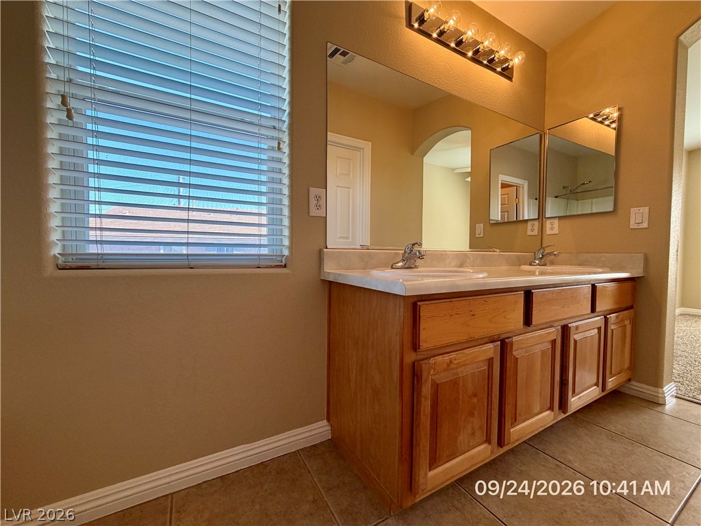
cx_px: 350
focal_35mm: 14
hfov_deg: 102.1
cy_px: 263
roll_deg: -0.2
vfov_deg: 85.7
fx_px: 284
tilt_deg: -2.1
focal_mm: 2.22
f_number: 2.2
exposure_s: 1/120
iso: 125
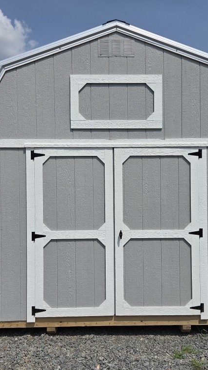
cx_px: 117
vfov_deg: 58.0
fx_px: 333
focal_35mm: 34
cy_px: 188
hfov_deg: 34.6
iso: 64
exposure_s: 1/7891
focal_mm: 5.4
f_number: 1.8
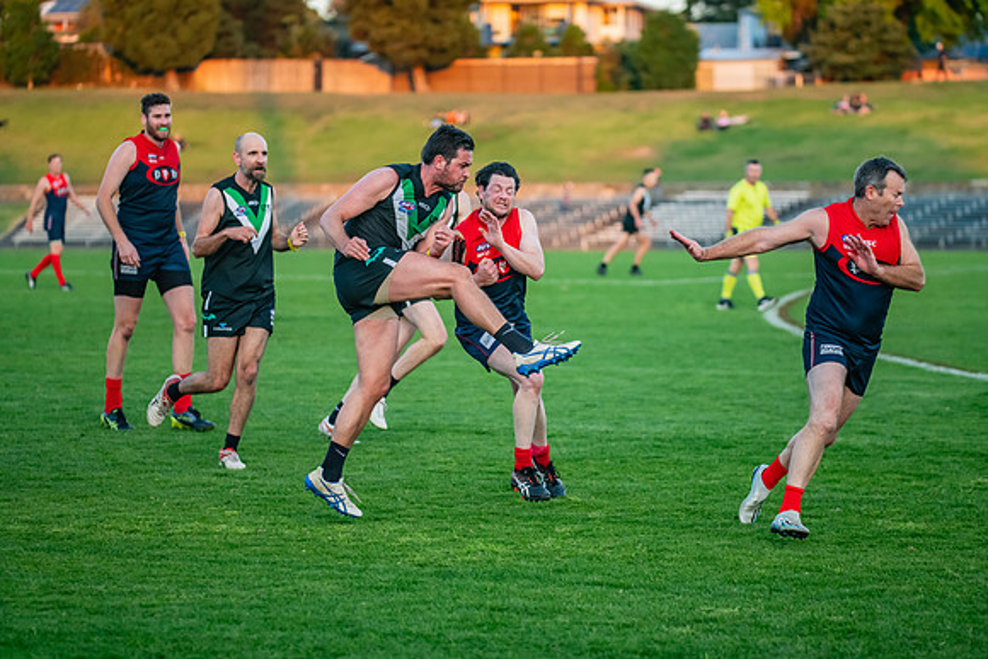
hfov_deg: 16.9
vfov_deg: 11.3
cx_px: 494
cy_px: 330
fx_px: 3324
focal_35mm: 121
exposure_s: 1/1600
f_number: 2.8
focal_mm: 120
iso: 2000
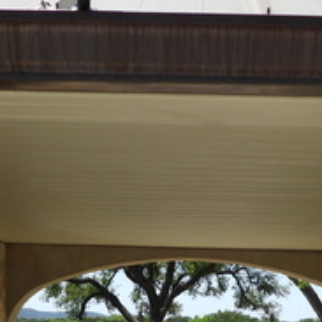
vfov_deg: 22.1
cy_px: 350
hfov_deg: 23.3
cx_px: 187
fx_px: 779
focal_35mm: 74
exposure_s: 1/1250
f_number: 2.8
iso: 100
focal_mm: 4.3
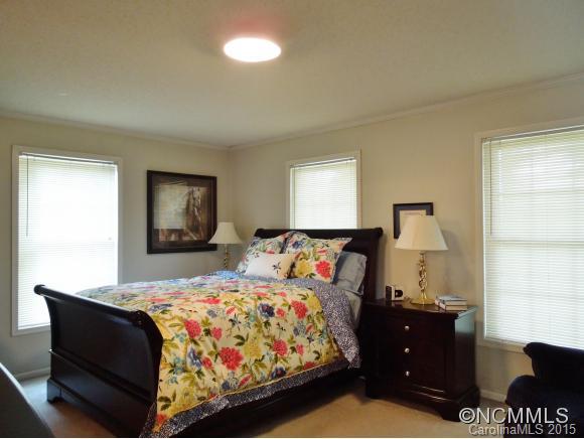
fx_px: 422
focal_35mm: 25
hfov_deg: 69.3
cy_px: 220
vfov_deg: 54.9
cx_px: 292
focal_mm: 4.5
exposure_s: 1/25
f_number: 3.3
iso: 400
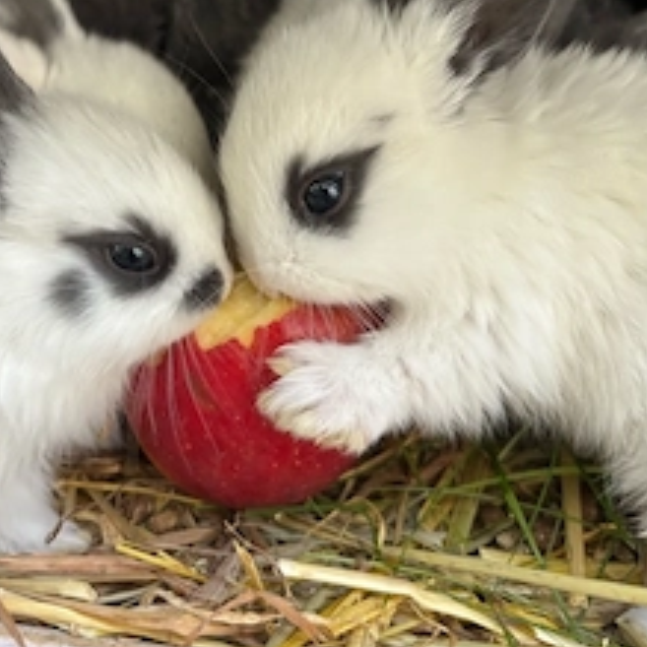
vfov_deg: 39.3
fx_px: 888
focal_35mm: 42
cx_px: 216
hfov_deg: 39.6
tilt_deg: -31.2
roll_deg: -4.6
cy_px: 192
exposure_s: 1/60
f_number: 1.6
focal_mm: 5.96
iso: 160
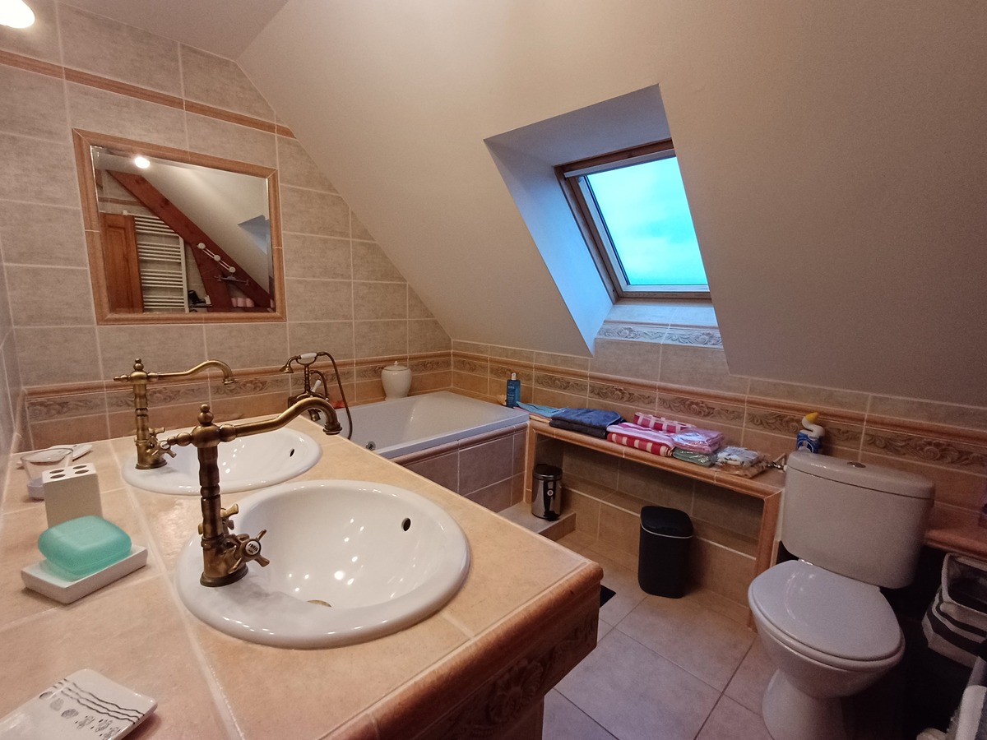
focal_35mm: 16
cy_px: 370
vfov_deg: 78.1
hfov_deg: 94.5
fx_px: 456
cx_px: 494
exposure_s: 1/50
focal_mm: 1.64
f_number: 2.2
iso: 160
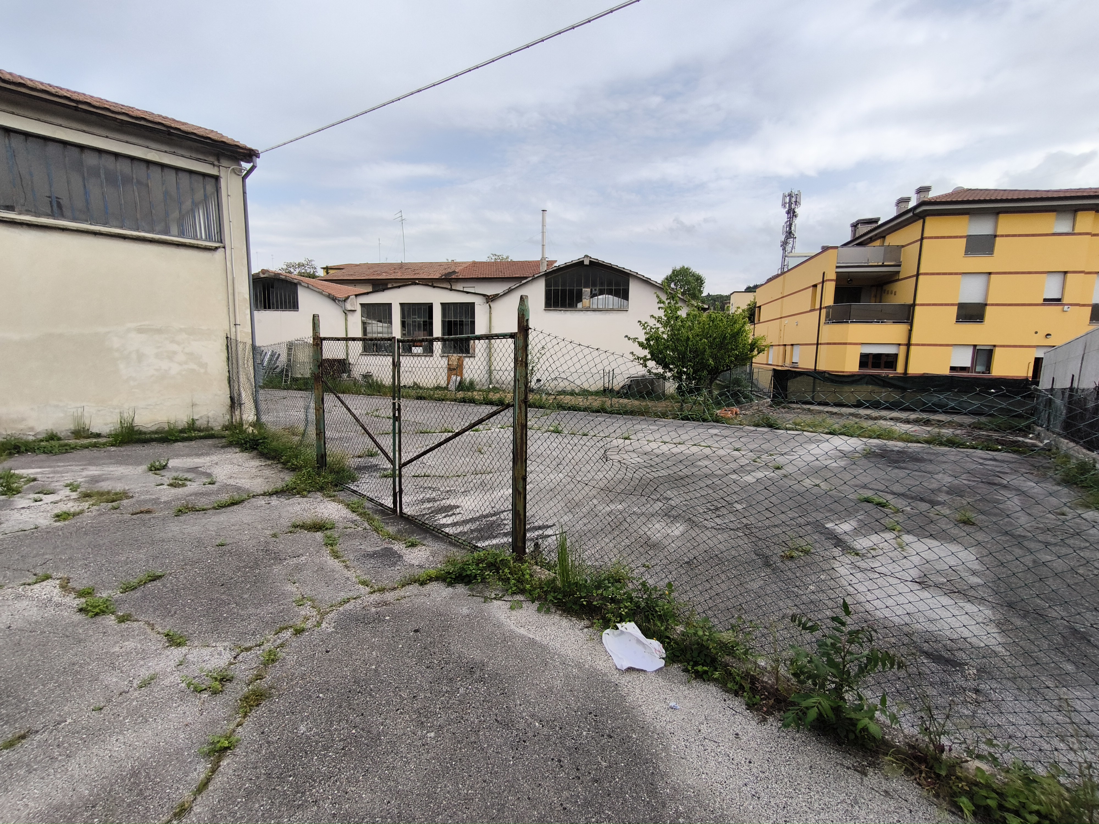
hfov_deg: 98.2
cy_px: 412
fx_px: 476
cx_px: 550
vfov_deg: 81.7
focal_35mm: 15
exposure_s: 1/909
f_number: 2.2
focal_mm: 1.91
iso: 50
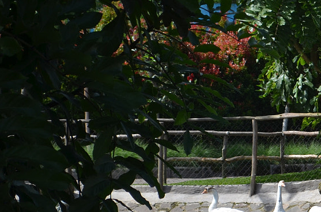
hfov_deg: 9.9
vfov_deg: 6.6
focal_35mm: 207
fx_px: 1841
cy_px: 157
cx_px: 357
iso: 100
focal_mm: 48
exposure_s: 1/400
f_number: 5.6
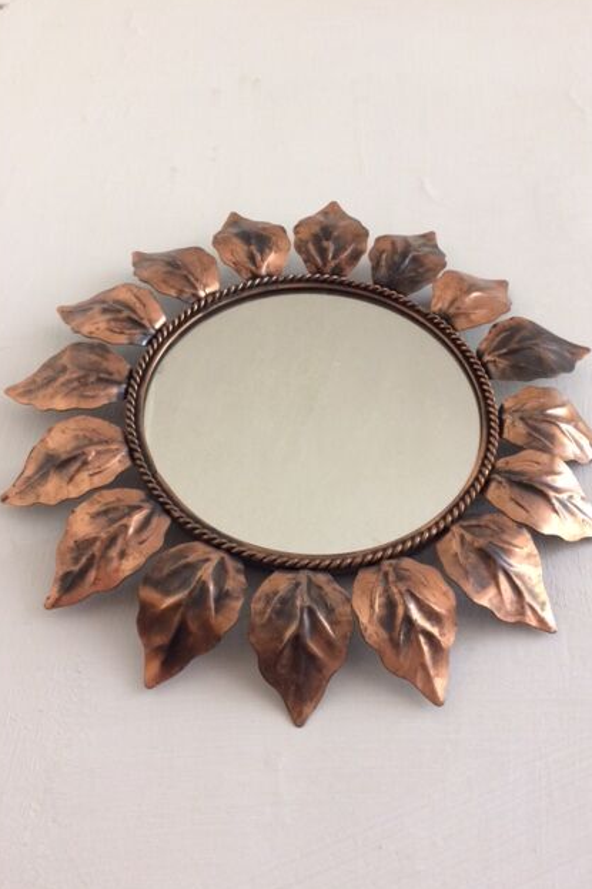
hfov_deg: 42.2
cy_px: 449
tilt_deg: +31.0
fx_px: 765
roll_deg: +1.9
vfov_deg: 60.3
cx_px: 330
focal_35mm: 31
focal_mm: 4.15
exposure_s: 1/33
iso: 200
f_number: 2.2
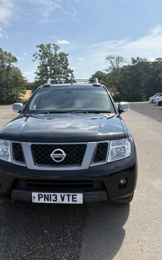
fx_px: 198
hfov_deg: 44.5
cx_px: 75
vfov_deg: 66.5
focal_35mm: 28
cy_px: 129
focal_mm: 5.96
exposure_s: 1/3448
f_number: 1.6
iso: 50
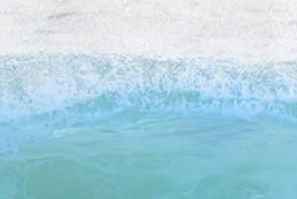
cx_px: -68
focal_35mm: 2148
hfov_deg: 1.0
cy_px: 198
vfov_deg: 0.6
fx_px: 17734
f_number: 11
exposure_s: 1/2000
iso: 5600
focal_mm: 680
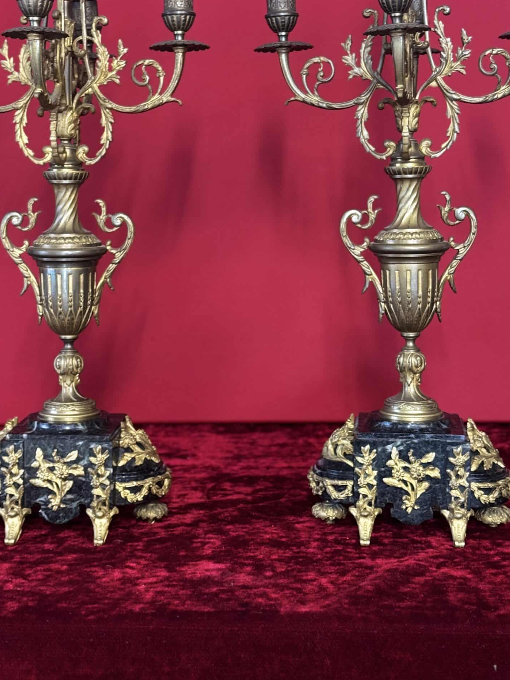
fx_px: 1277
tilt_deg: -3.7
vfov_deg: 29.6
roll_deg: +0.8
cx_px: 228
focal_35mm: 65
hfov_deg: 22.6
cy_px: 226
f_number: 1.78
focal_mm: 6.76
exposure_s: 1/33
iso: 200
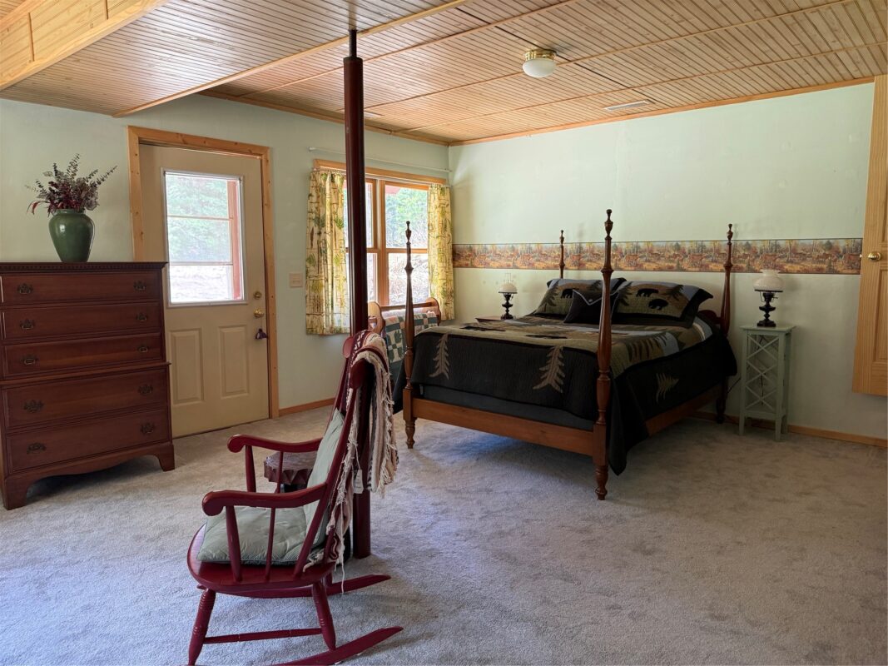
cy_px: 333
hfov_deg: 71.6
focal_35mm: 24
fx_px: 616
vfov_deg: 56.8
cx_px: 444
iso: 250
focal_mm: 6.76
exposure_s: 1/60
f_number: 1.78
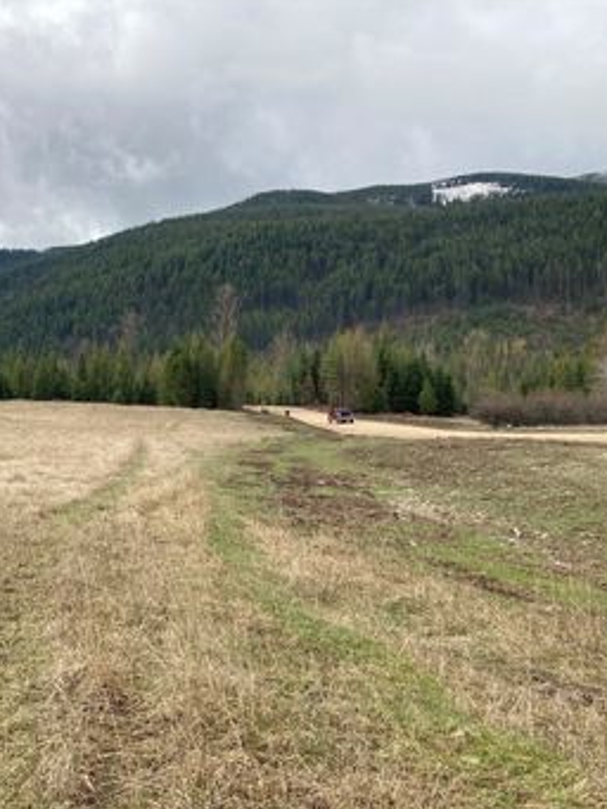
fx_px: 958
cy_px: 438
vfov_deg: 45.7
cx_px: 57
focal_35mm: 41
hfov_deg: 33.3
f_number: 1.8
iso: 20
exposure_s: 1/1245
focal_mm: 3.99
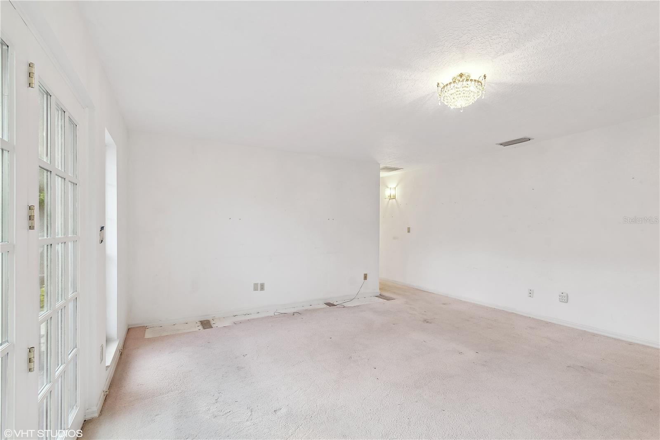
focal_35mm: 15
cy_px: 220
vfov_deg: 77.3
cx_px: 330
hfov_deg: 100.4
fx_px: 275
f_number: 8
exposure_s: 1/10
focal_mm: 10
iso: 200
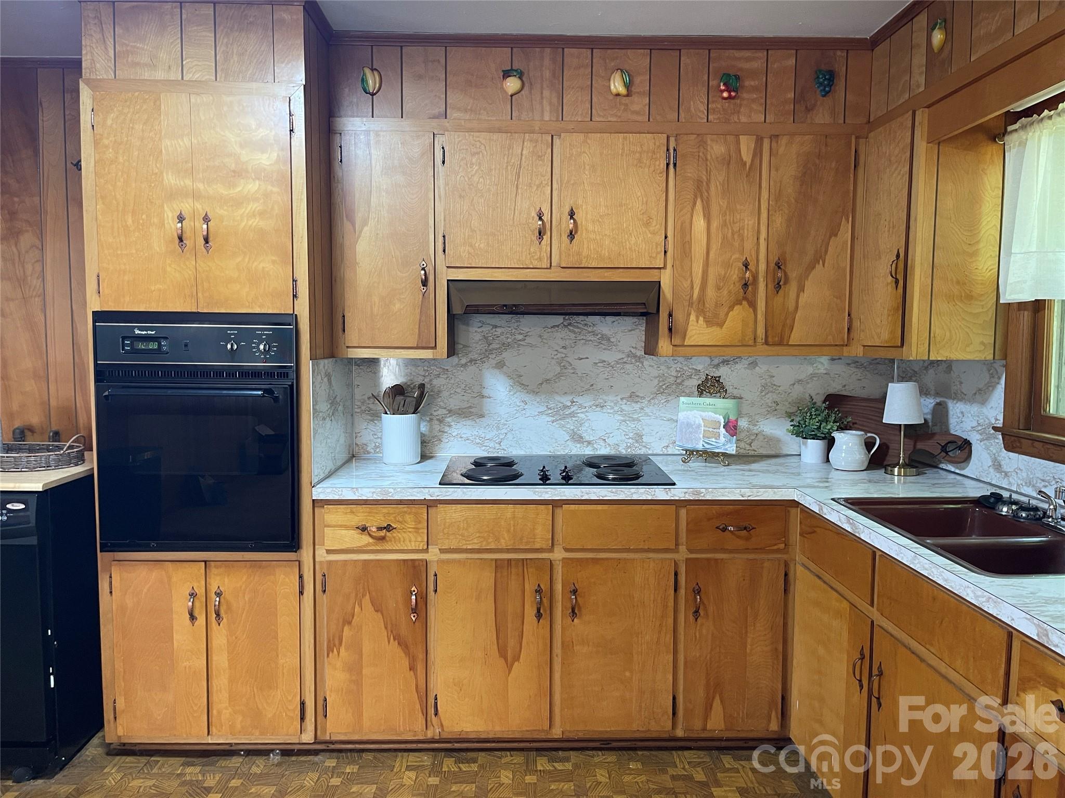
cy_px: 399
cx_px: 532
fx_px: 800
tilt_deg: -5.7
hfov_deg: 67.3
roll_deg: -1.0
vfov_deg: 53.1
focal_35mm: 26
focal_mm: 5.1
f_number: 1.6
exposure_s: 1/60
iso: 200
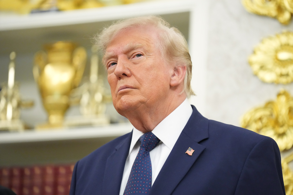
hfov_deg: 10.3
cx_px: 146
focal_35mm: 200
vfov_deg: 6.9
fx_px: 1627
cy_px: 98
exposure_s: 1/400
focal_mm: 200
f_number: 2.8
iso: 6400
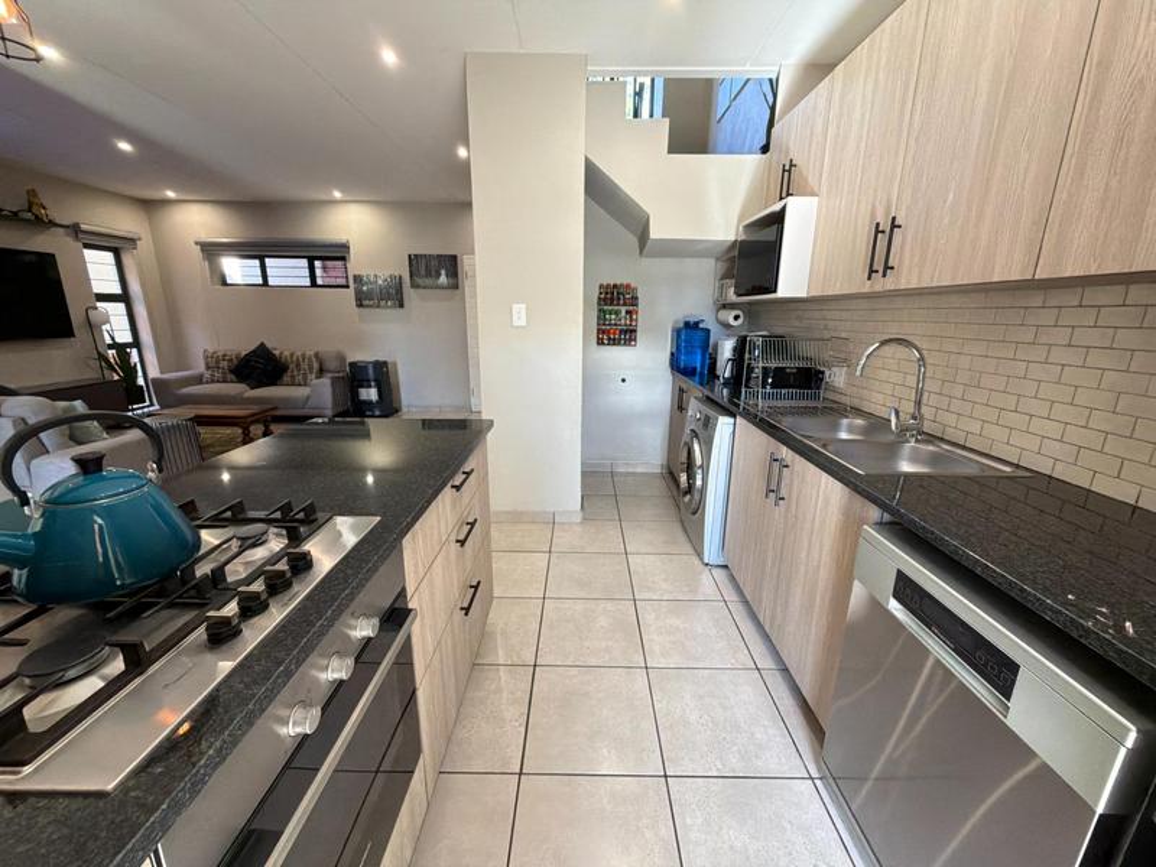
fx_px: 468
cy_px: 434
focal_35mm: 14
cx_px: 578
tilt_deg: -14.3
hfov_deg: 102.1
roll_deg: +0.4
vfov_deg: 85.7
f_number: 2.2
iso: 500
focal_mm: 2.22
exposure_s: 1/100
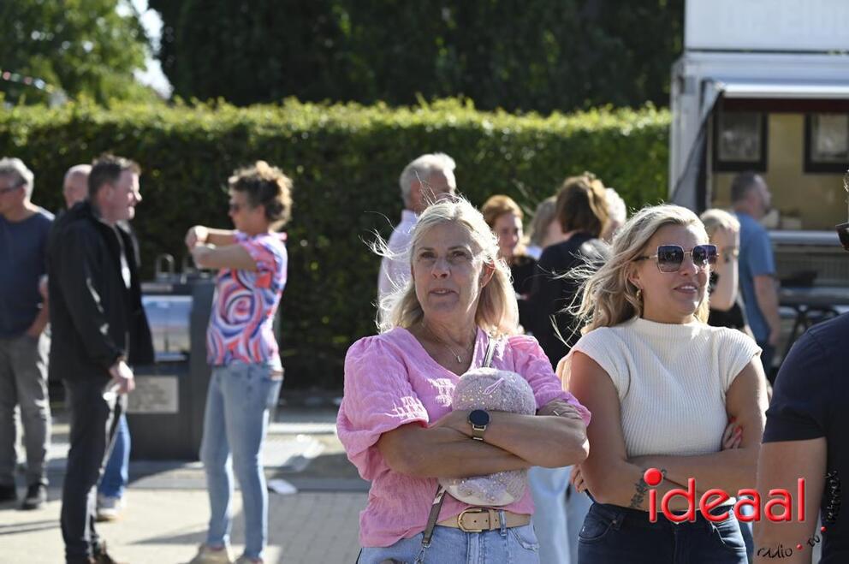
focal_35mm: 100
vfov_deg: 13.7
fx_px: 2356
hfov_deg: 20.4
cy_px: 282
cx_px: 424
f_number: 6.3
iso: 320
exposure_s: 1/640
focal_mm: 100
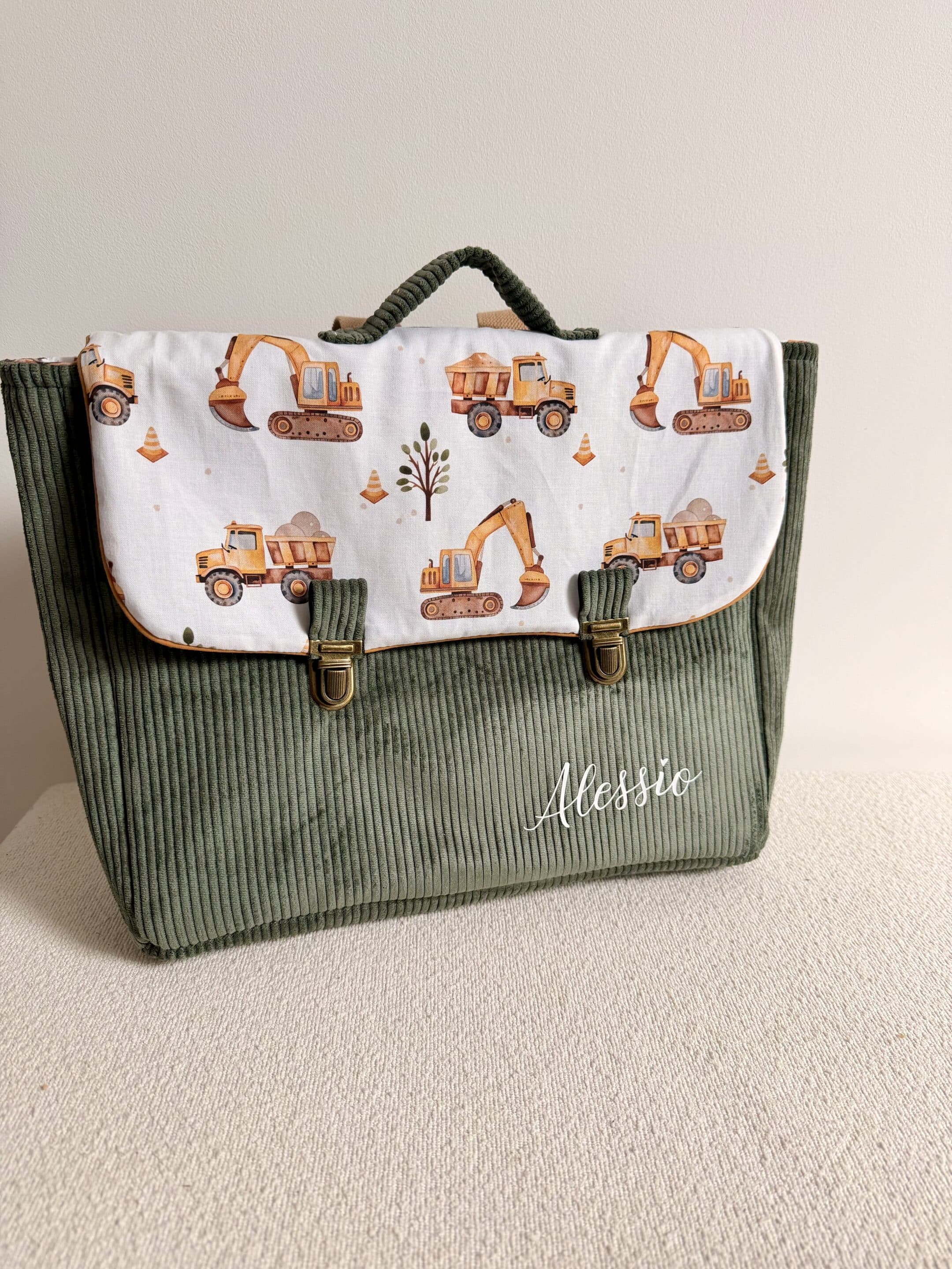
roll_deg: -1.9
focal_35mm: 24
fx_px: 880
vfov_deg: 71.6
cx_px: 476
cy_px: 634
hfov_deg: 56.8
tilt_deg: -20.8
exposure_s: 1/90
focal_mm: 6.76
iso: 200
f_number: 1.78
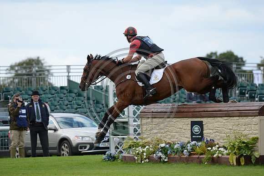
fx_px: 2932
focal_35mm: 400
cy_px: 88
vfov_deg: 3.4
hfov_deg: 5.2
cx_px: 132
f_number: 7.1
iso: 800
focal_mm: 400
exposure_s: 1/800
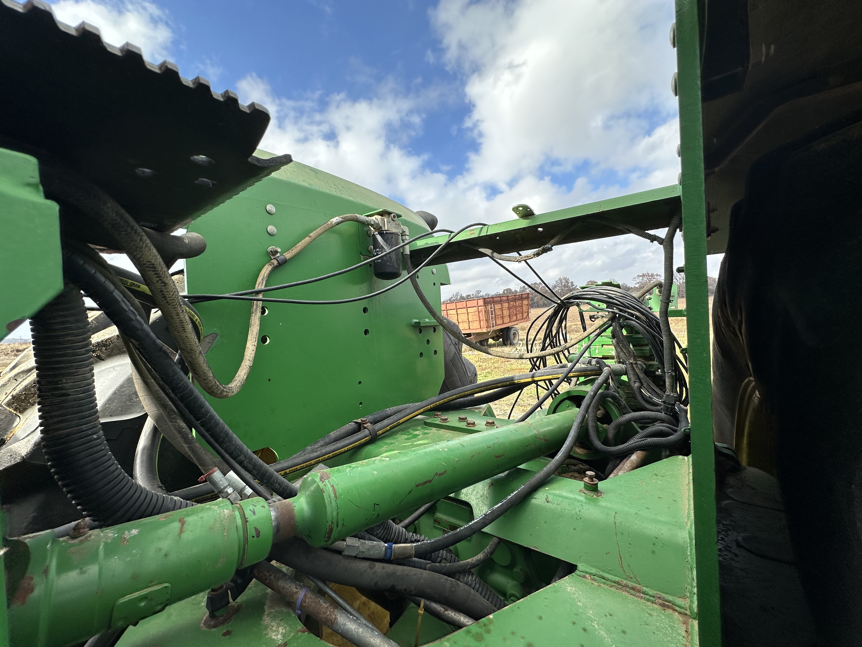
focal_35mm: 14
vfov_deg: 85.7
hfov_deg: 102.1
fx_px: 349
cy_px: 324
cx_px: 431
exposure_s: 1/979
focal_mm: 2.22
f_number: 2.2
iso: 40
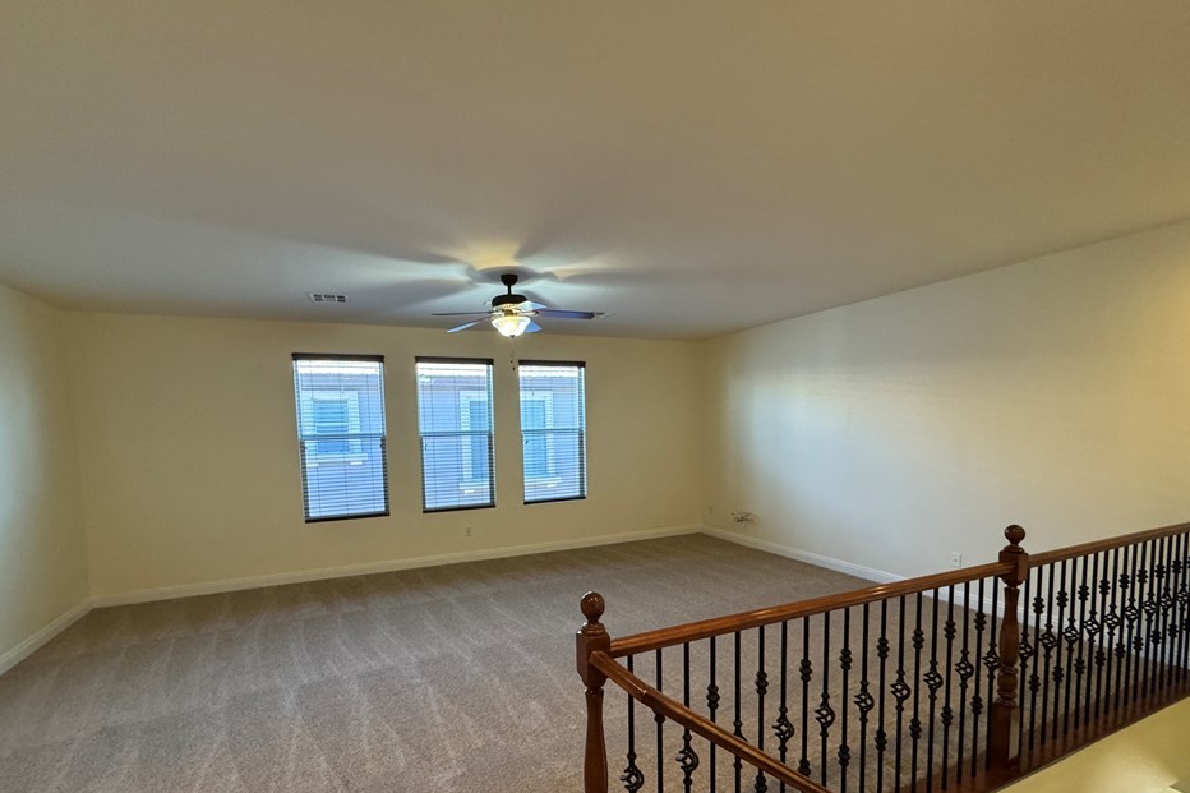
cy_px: 470
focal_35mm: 16
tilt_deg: -6.3
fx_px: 529
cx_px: 567
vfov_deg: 73.0
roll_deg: +2.2
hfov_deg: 96.7
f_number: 2.2
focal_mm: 2.22
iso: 320
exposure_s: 1/120
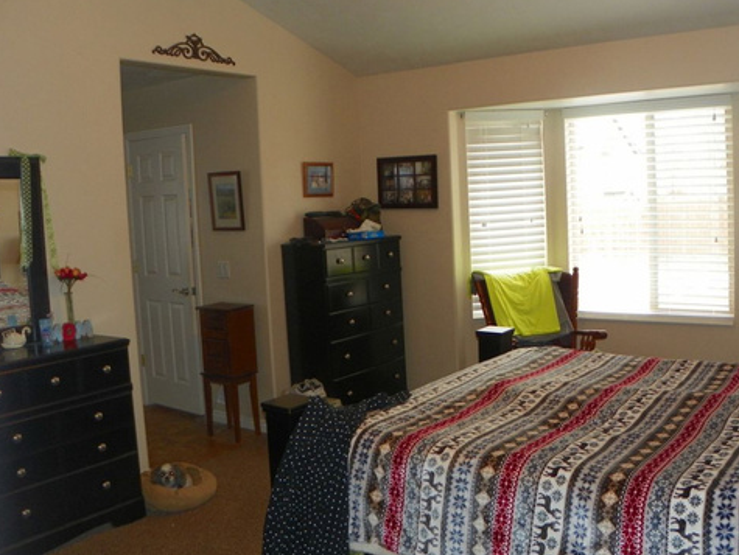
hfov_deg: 52.0
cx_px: 465
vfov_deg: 40.7
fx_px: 748
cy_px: 255
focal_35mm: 35
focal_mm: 4.6
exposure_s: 1/30
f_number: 2.8
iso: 64
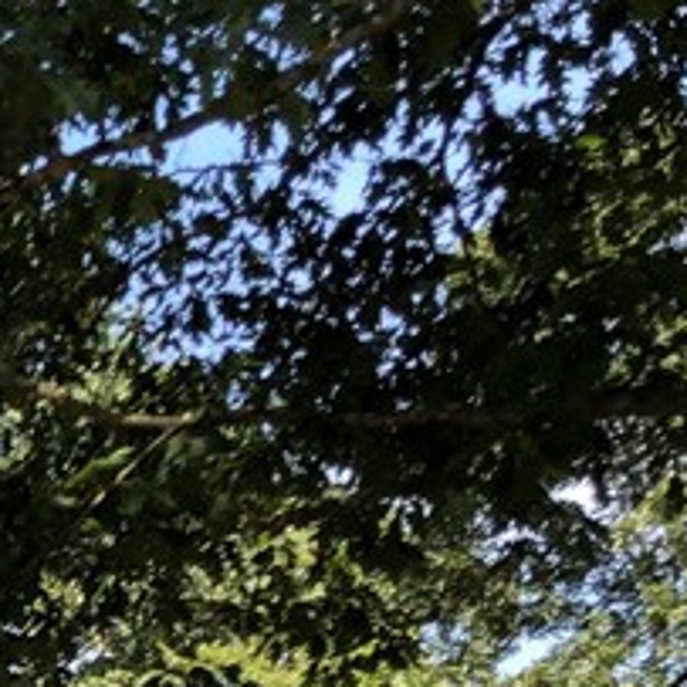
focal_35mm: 125
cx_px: -684
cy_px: 1009
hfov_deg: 12.3
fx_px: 2807
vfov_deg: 13.2
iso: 20
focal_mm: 4
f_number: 1.8
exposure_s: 1/484
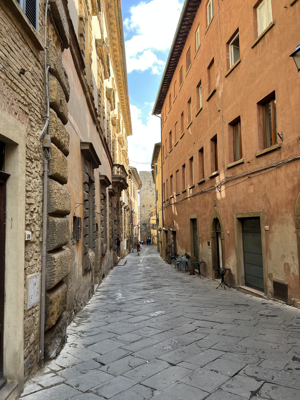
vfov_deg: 67.3
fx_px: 300
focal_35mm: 26
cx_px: 150
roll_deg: +1.6
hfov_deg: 53.1
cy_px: 200
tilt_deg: +4.3
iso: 50
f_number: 1.5
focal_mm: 5.7
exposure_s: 1/547
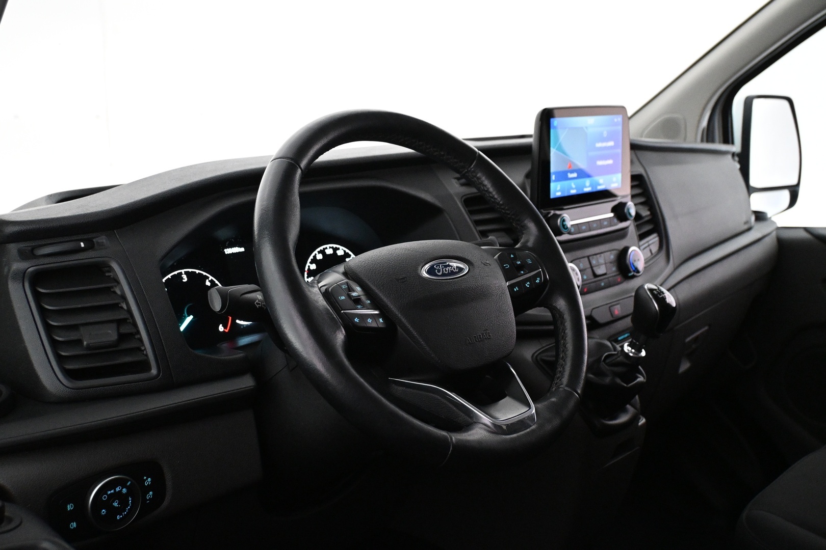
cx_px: 413
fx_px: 792
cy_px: 275
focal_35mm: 34
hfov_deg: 55.1
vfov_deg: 38.4
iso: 4000
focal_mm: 23
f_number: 4.2
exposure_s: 1/60
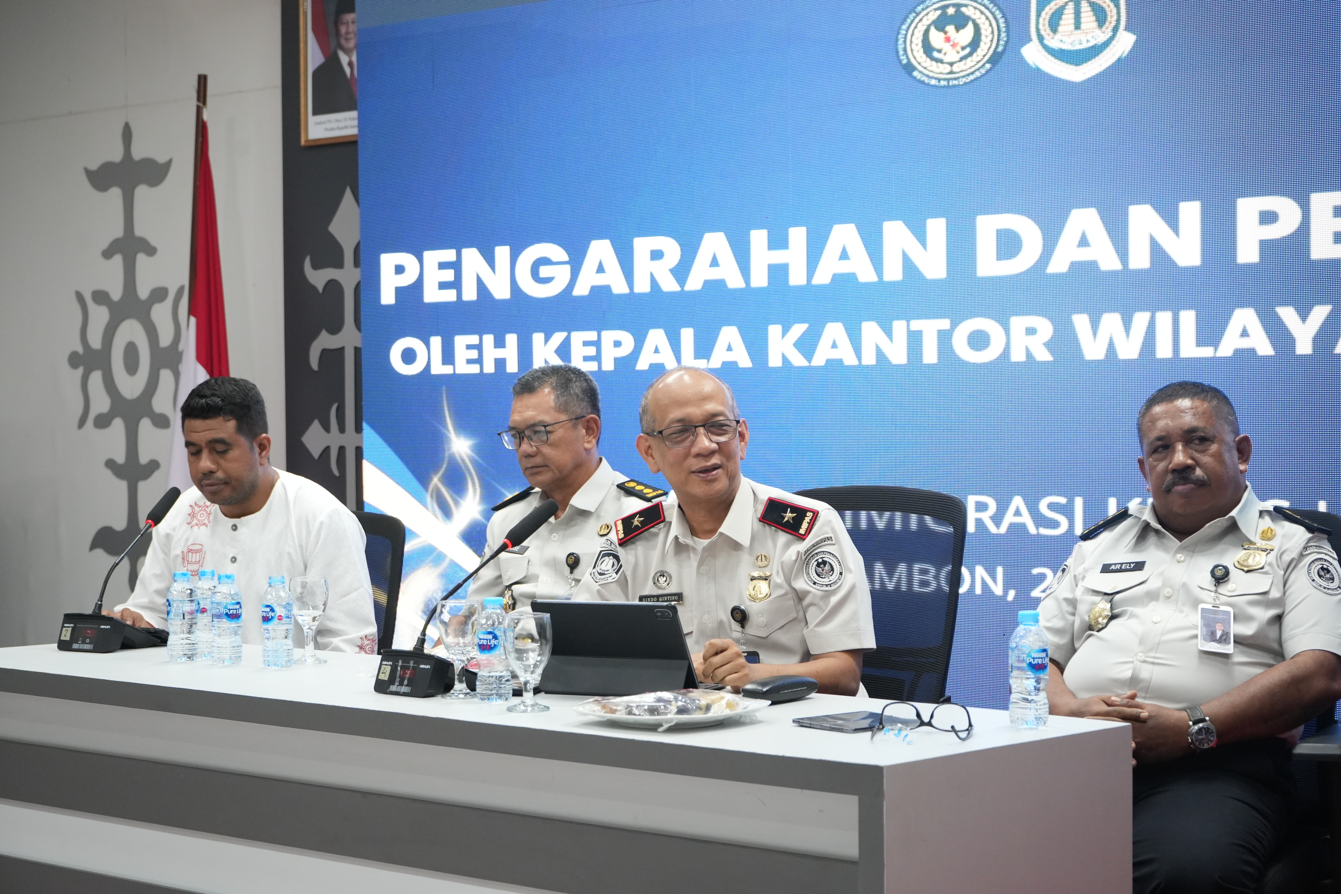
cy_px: 447
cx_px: 670
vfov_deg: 19.5
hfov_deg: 28.8
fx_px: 2607
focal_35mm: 70
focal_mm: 70
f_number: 6.3
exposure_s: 1/100
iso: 4000
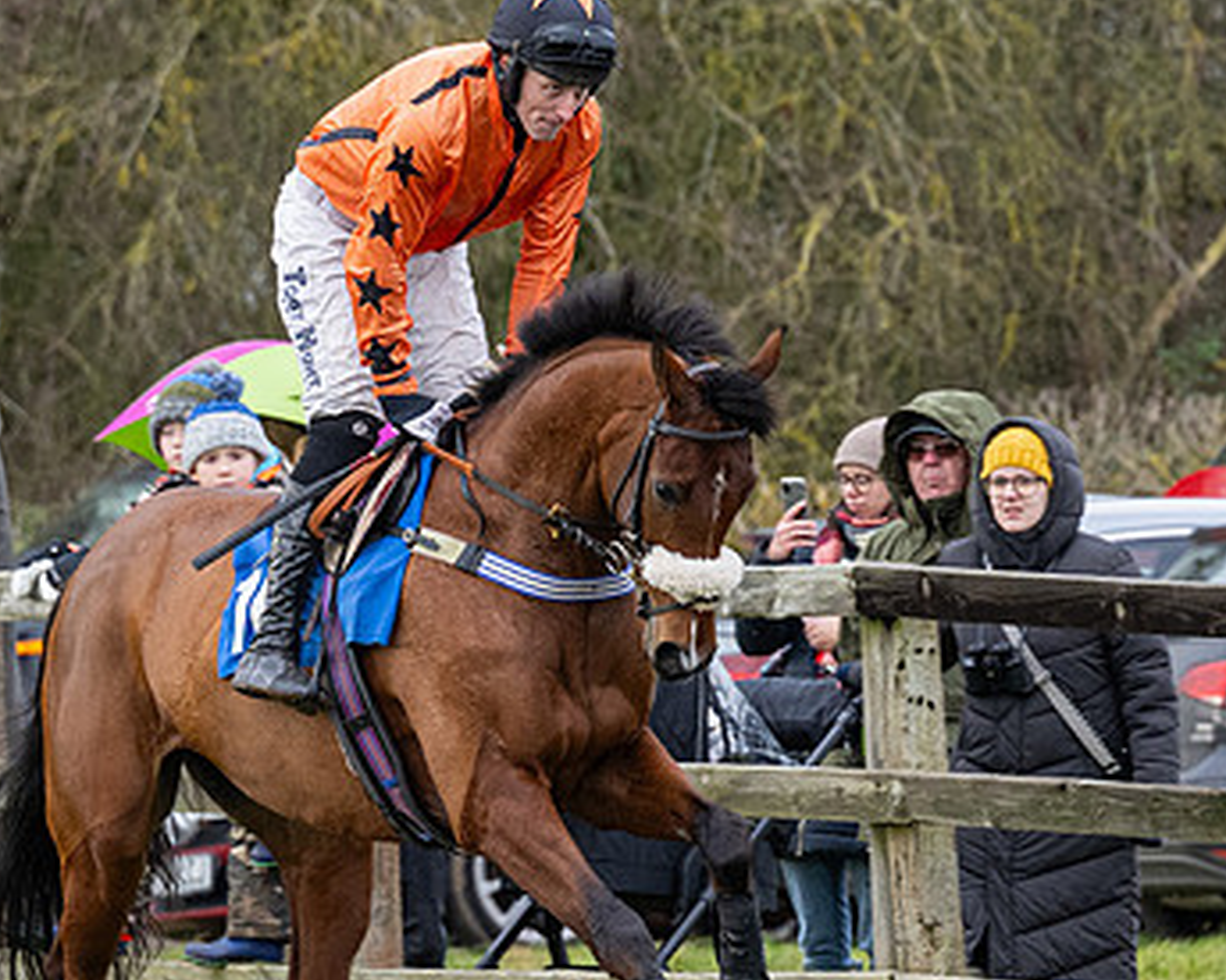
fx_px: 20967
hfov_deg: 3.3
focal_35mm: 578
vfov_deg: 2.7
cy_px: 656
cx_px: 697
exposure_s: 1/500
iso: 800
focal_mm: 155
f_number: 4
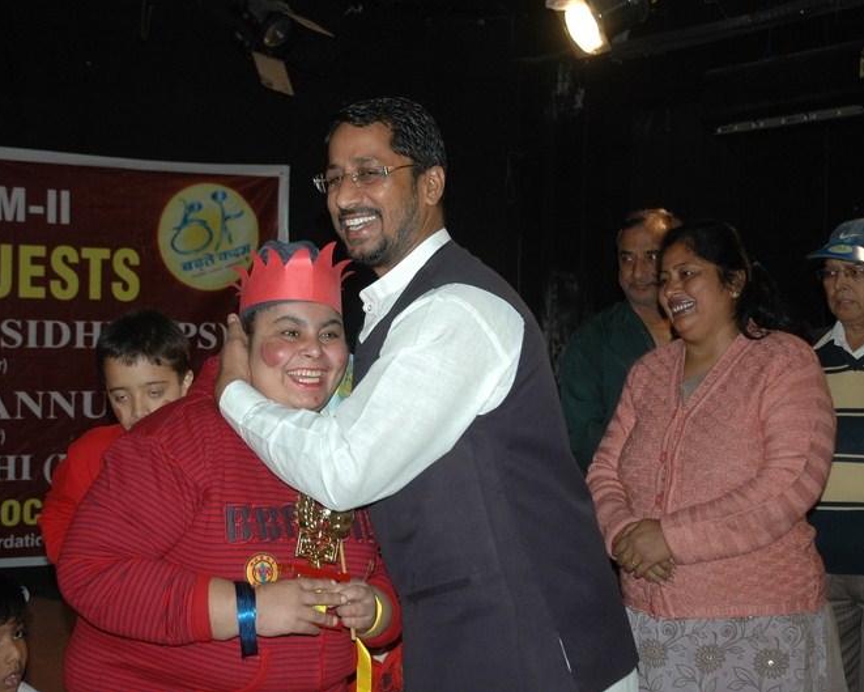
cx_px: 413
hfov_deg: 31.7
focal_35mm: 60
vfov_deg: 25.6
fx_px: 1523
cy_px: 346
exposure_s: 1/125
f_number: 4.5
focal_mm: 35
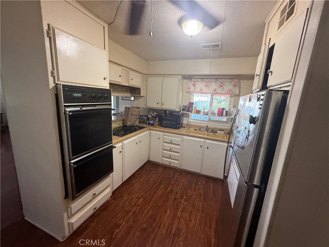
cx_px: 164
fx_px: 133
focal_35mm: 14
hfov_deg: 102.1
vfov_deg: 85.7
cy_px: 124
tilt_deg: -11.9
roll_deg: -3.1
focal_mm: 2.22
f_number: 2.2
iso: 400
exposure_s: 1/60
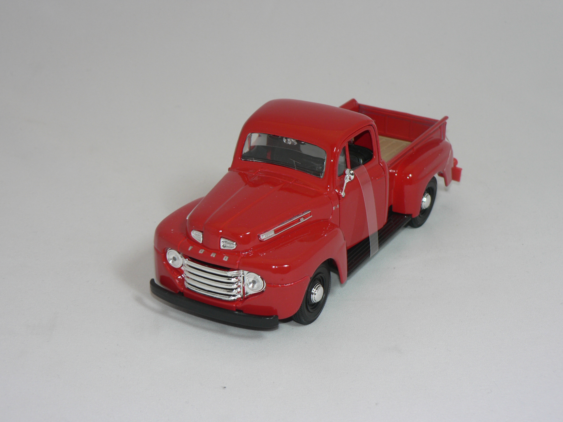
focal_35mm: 67
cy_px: 211
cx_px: 282
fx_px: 1090
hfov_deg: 29.0
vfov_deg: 21.9
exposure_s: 1/60
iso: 80
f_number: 3.2
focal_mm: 11.2
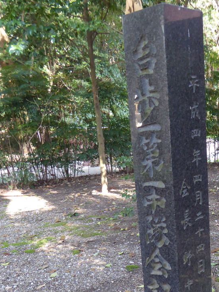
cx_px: 167
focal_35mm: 48
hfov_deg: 29.7
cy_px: 224
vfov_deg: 38.5
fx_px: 405
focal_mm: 5
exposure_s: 1/60
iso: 320
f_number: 3.5
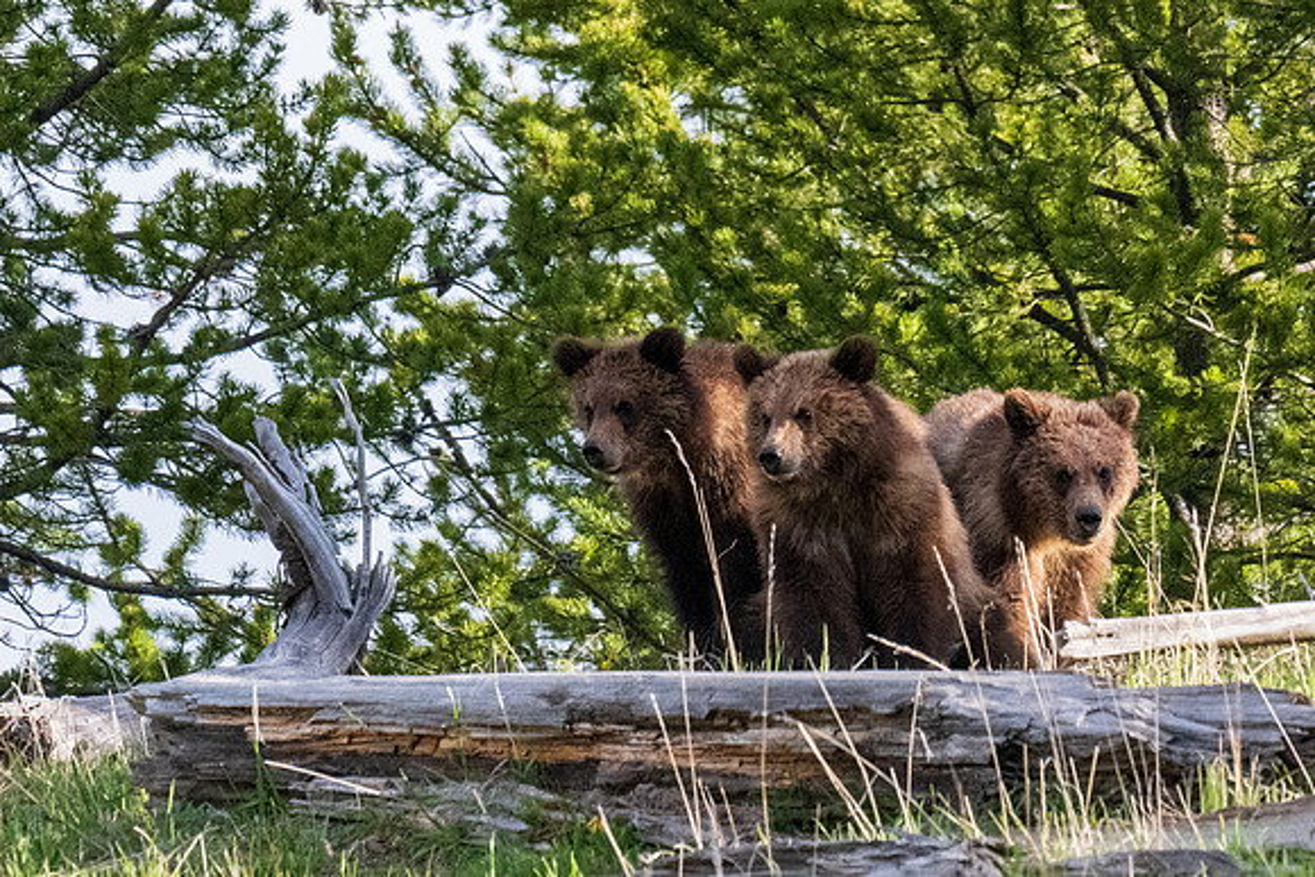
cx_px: 804
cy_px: 30
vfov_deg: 1.4
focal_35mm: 974
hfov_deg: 2.1
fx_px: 35591
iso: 5600
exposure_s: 1/1600
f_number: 11
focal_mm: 420
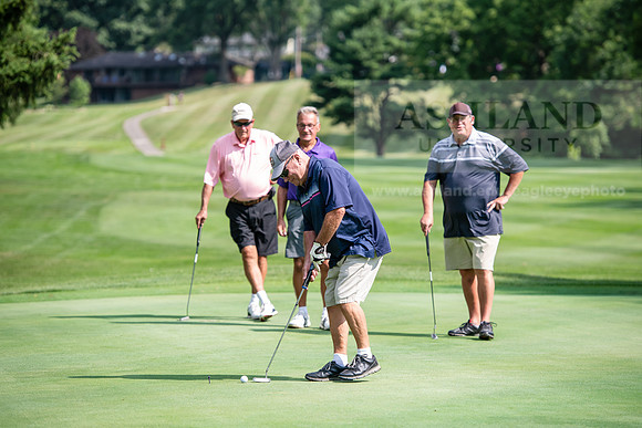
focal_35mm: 145
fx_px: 2586
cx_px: 321
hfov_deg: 14.2
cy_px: 214
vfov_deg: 9.5
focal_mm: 145
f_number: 3.5
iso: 250
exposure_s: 1/1250
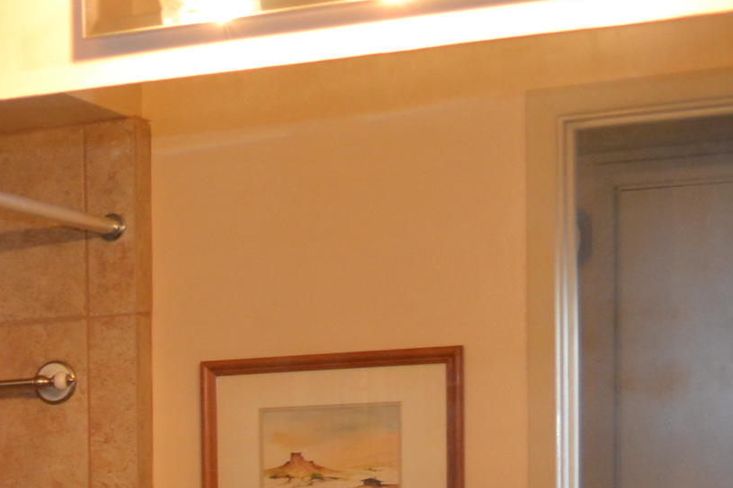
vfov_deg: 13.1
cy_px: 690
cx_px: -389
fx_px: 2036
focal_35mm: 100
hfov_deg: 18.0
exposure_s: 1/60
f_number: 3.5
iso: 500
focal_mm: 18
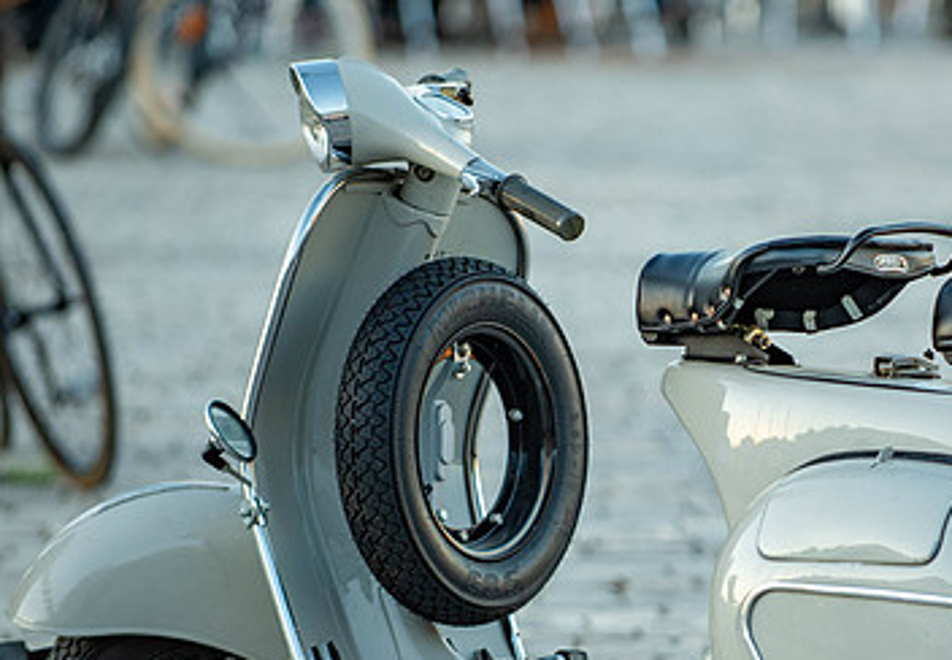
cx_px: 826
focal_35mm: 340
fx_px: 9102
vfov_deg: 4.2
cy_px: 424
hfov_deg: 6.0
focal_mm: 170
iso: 200
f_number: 2.8
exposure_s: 1/200
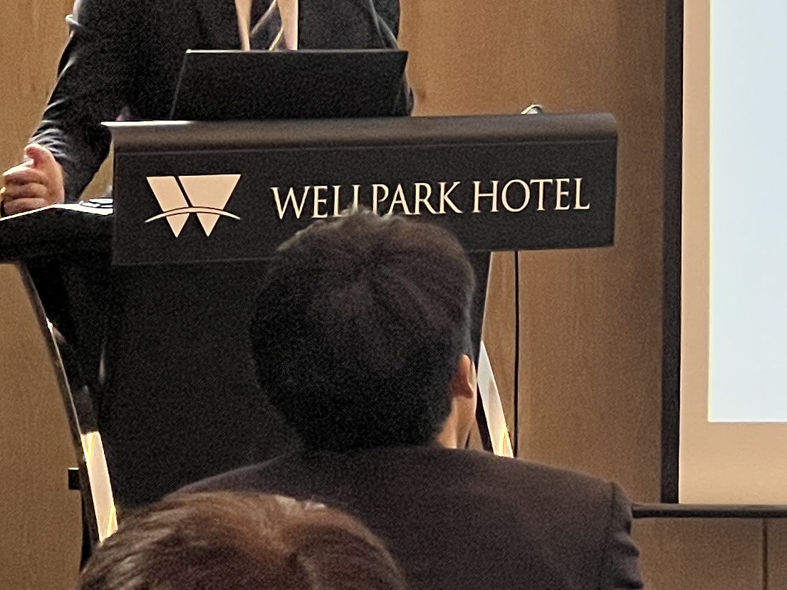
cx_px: 971
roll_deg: -0.1
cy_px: 322
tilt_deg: -4.2
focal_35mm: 281
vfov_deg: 5.3
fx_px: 6389
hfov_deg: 7.0
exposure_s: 1/105
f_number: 2.8
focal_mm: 9
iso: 160
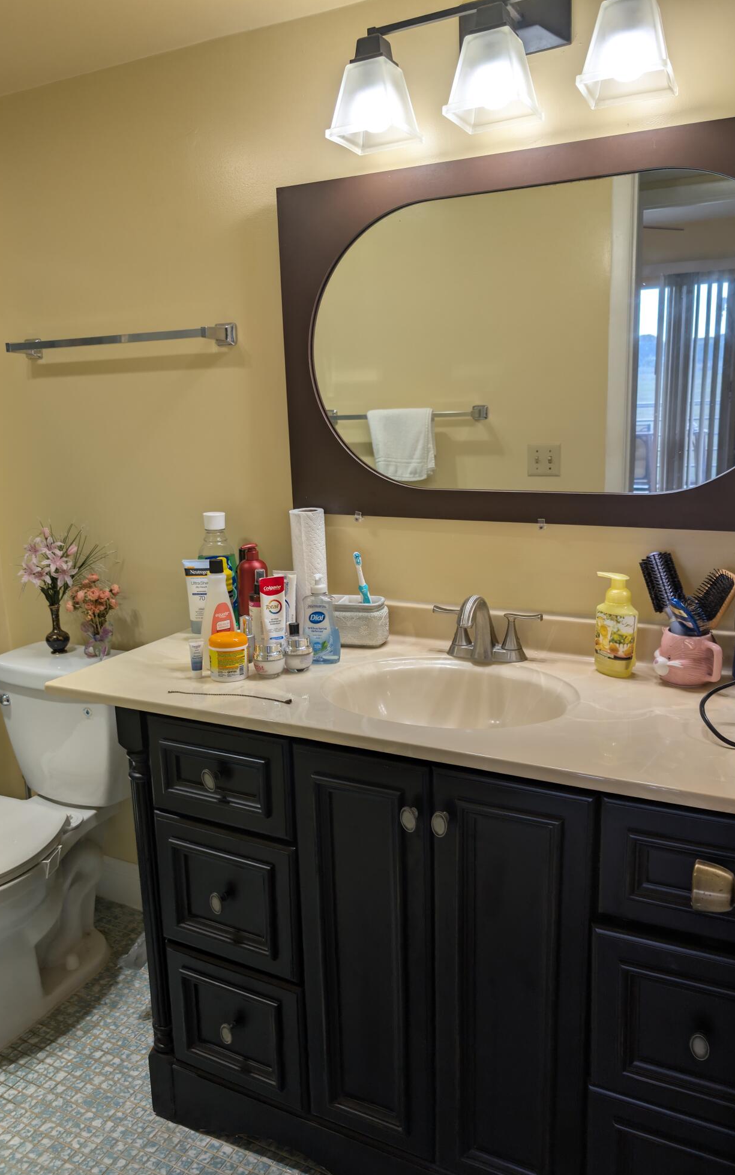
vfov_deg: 70.4
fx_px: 833
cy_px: 597
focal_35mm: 26
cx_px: 339
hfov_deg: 47.6
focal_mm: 6.9
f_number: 1.68
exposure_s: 1/120
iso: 34
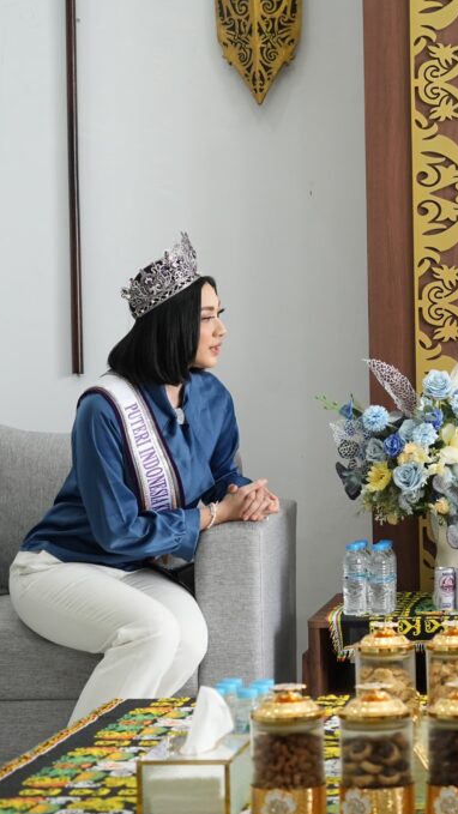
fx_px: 2116
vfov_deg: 21.8
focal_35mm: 98
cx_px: 537
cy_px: 407
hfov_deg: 12.1
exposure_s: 1/100
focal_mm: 62
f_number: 6.3
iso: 1600
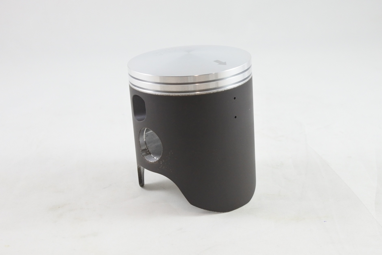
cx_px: 191
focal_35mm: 51
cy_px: 128
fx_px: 541
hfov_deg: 38.9
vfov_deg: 26.5
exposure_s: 1/125
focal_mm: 18.9
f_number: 4.5
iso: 640
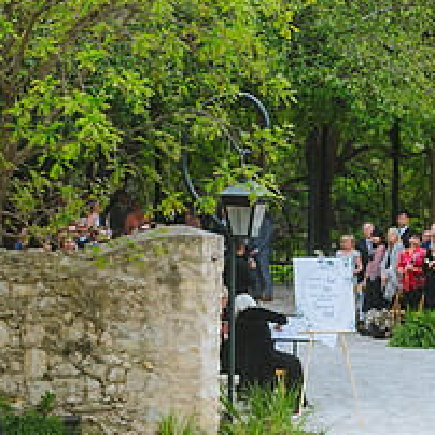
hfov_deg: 9.6
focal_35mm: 183
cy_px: 349
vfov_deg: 9.5
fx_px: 2602
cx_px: 166
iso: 400
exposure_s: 1/1250
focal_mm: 75
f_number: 2.8
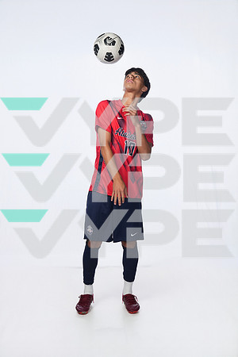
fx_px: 506
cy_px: 178
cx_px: 119
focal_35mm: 51
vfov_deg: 38.9
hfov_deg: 26.5
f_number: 8
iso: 800
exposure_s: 1/250
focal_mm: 51
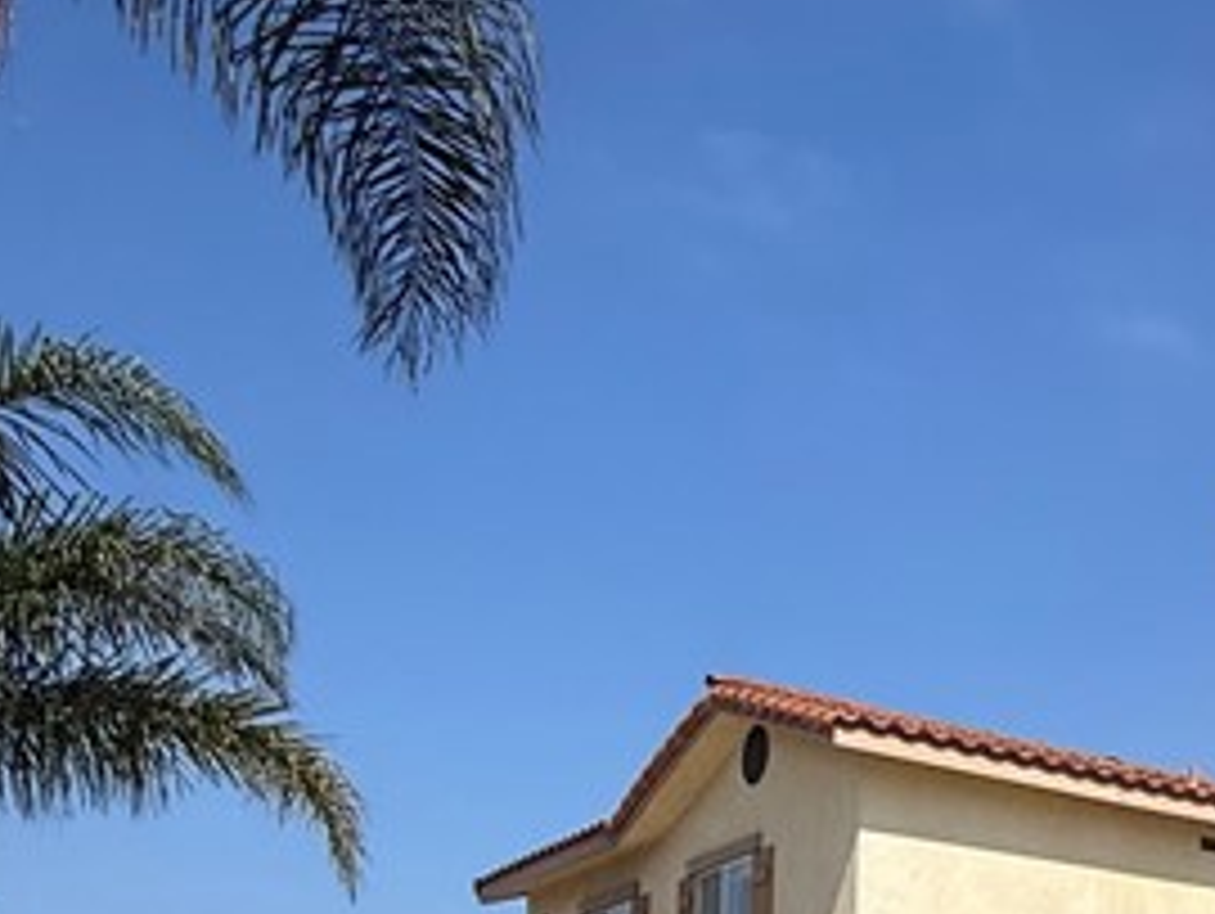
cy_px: 1108
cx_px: 1624
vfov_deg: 24.8
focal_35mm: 53
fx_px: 1862
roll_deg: +0.5
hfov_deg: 28.7
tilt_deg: +5.1
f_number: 2.2
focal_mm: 2.22
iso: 50
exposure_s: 1/3125
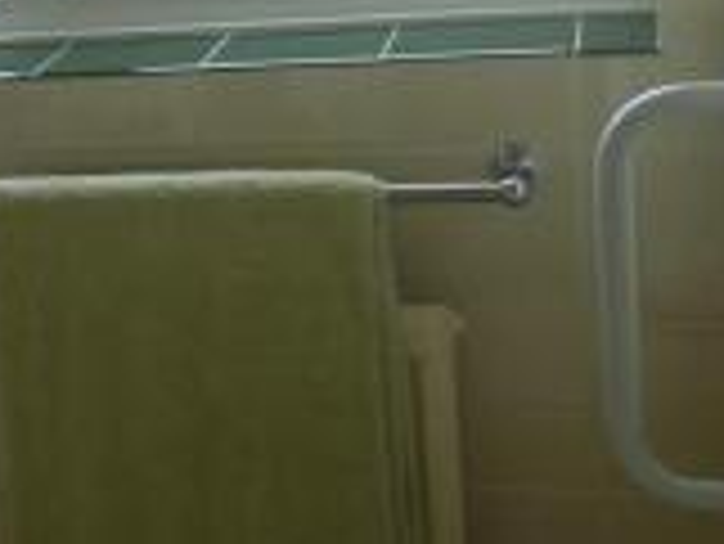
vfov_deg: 16.8
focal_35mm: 87
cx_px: -366
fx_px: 1821
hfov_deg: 19.5
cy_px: 70
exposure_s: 1/60
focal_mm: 4.3
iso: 125
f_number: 3.3
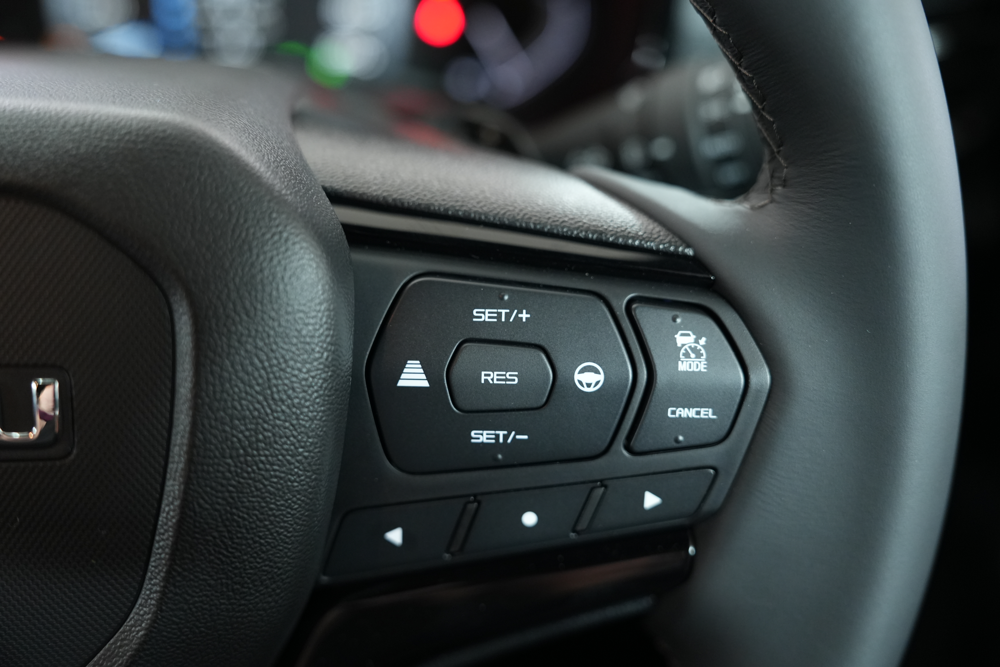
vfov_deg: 35.9
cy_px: 334
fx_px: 1028
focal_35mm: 37
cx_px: 500
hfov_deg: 51.9
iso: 2000
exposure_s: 1/50
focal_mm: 37
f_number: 2.8
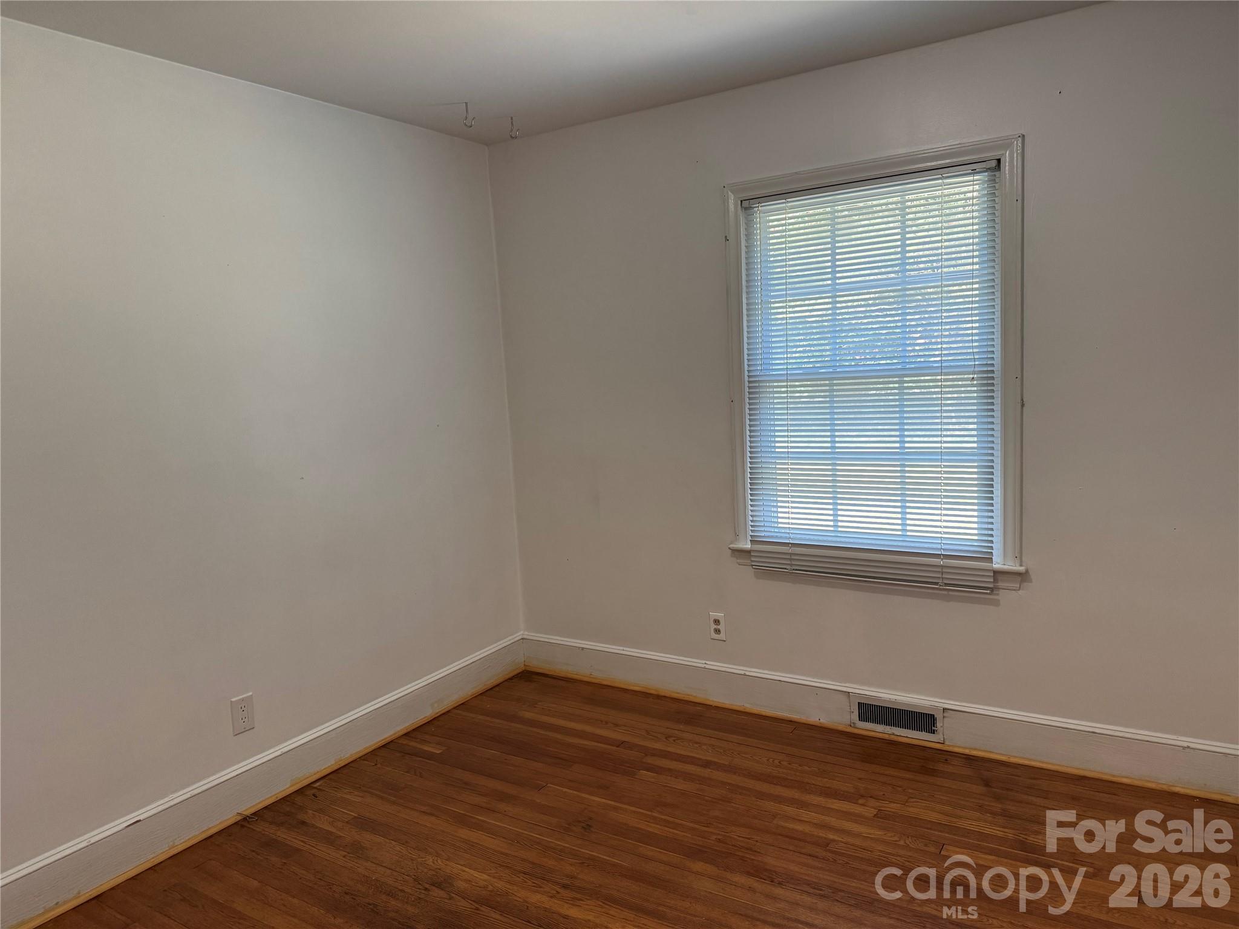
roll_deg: +3.3
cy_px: 464
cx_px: 620
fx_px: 859
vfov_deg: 56.8
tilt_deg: -7.0
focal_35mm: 24
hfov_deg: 71.6
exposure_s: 1/120
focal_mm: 6.76
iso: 200
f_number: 1.78
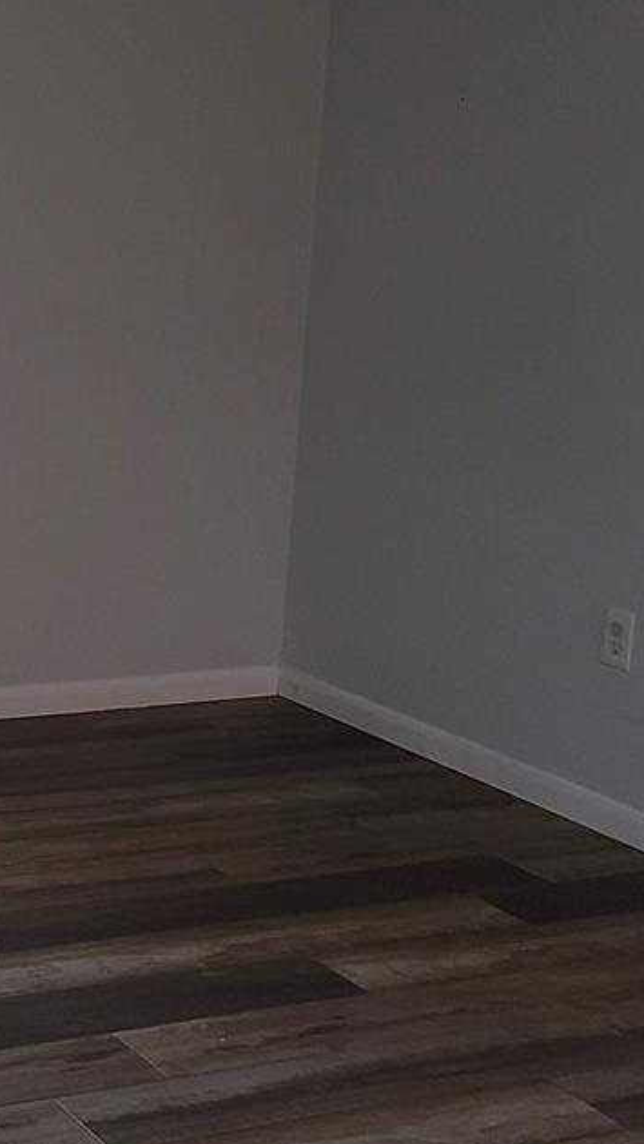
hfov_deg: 16.7
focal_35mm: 69
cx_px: -154
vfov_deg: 30.6
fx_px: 2094
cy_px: 562
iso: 80
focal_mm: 5.4
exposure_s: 1/120
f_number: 1.8
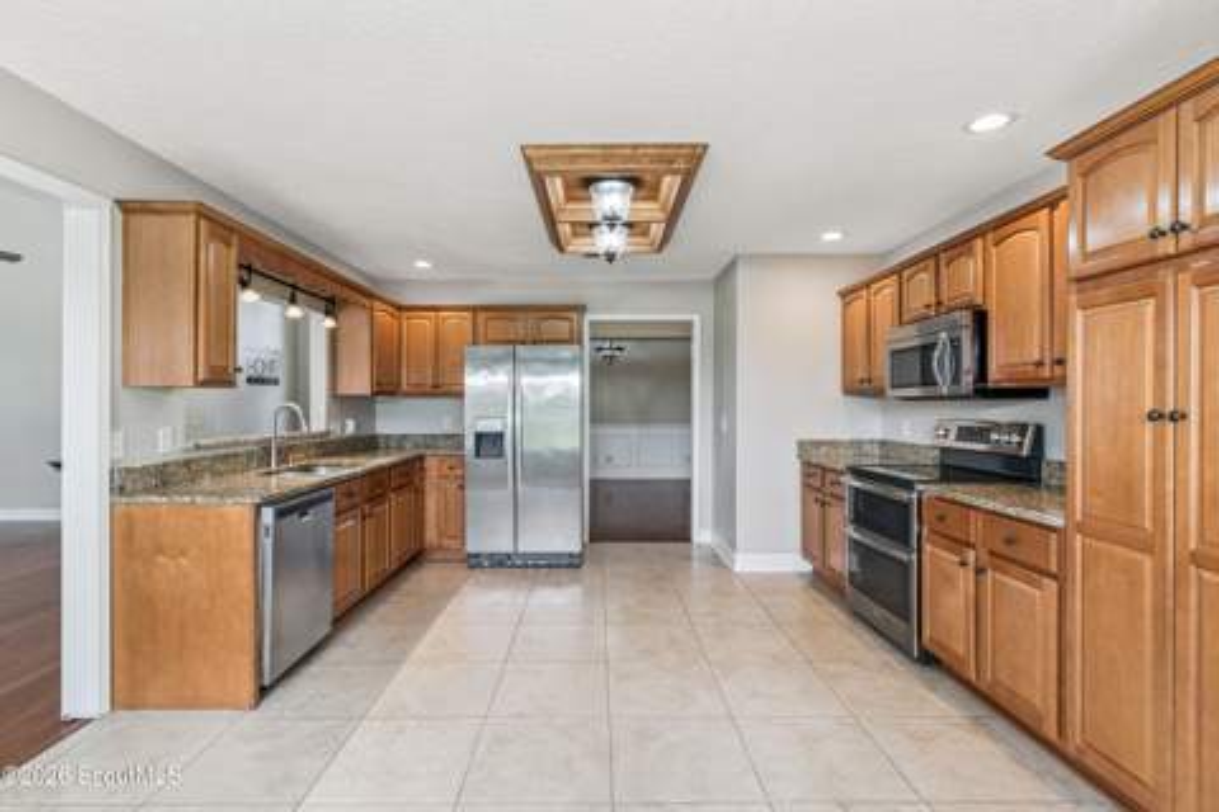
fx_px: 576
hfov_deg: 93.3
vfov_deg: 70.4
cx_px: 610
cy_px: 406
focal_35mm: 17
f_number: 8
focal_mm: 17
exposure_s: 1/25
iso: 250
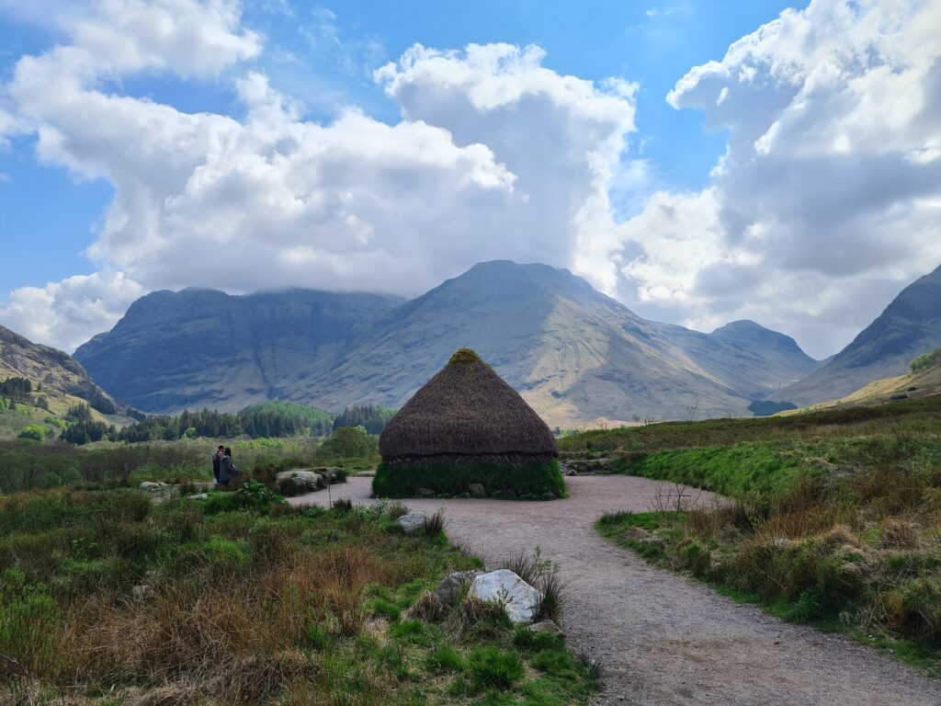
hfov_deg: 67.3
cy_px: 353
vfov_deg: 53.1
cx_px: 470
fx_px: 707
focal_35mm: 26
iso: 50
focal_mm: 5.4
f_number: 1.8
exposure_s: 1/3640
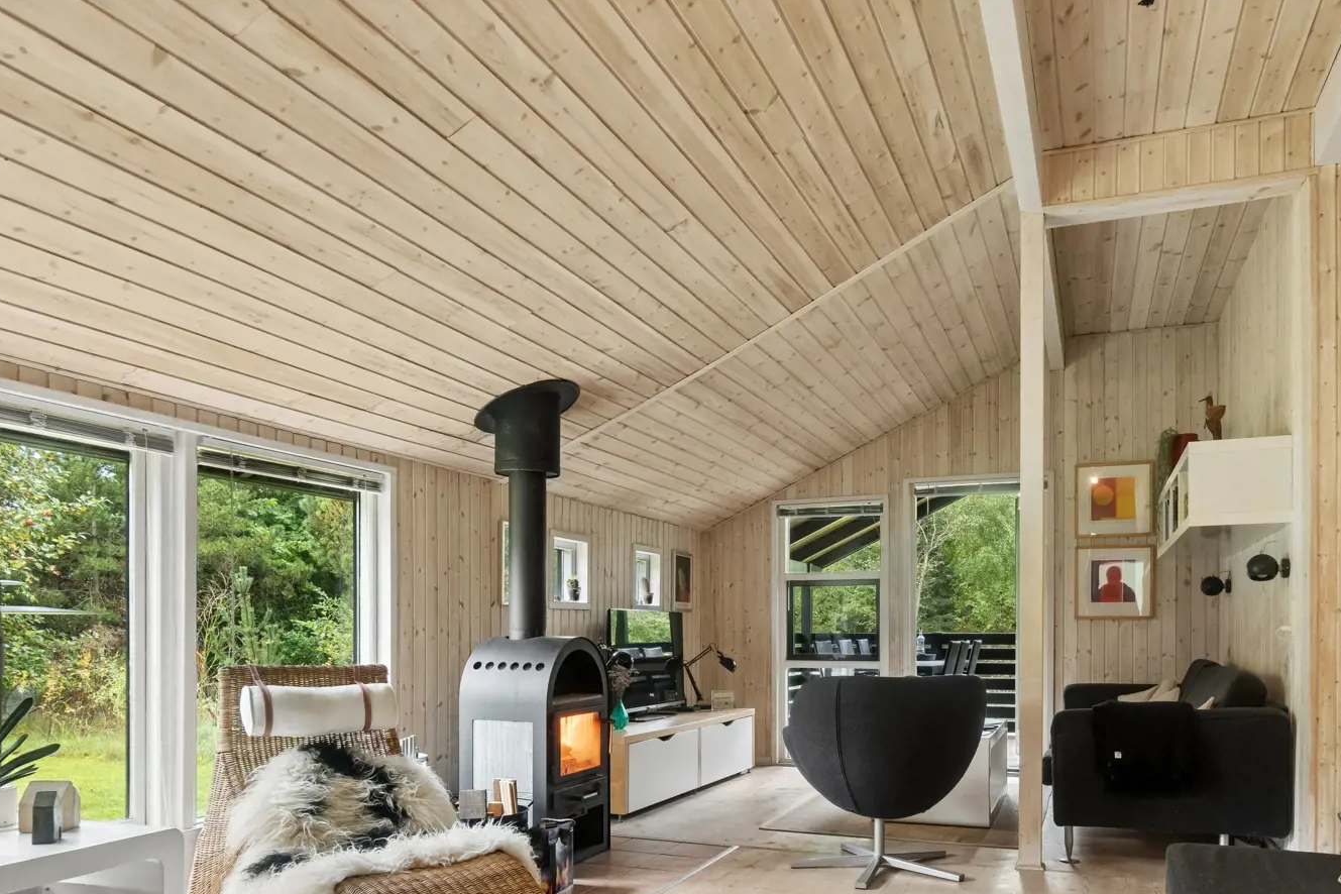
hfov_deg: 69.2
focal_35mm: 26
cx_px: 743
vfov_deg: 48.1
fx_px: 968
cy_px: 644
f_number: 8
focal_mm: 12
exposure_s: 1/3.33
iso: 200
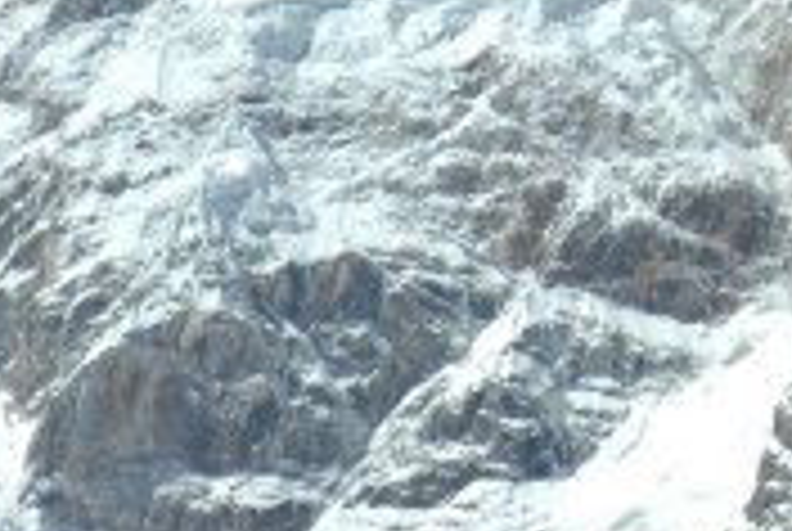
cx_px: 1053
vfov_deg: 4.6
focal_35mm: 294
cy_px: -490
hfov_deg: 6.9
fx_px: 6479
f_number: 11
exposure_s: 1/500
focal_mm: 48
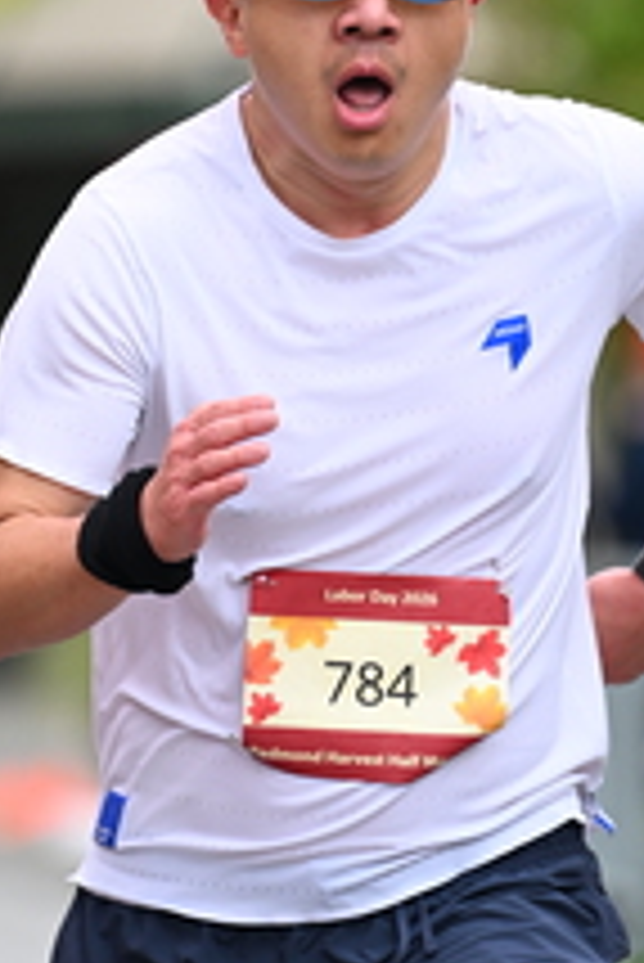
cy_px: 333
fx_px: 13769
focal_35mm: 514
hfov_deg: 2.7
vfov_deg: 4.0
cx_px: 250
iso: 640
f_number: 2.8
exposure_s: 1/2000
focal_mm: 200
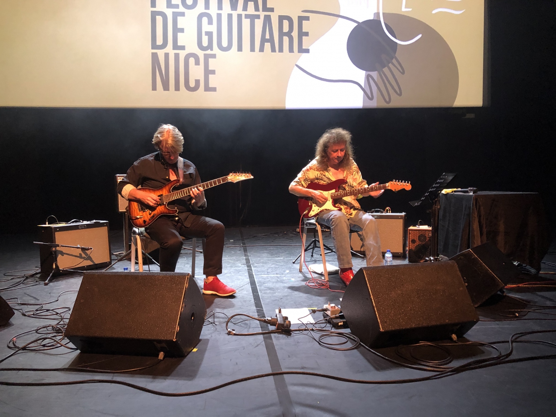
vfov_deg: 49.7
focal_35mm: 28
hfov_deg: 63.4
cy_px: 208
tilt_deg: -4.0
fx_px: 450
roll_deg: -0.4
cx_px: 278
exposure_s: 1/11
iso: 100
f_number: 1.8
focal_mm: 3.99
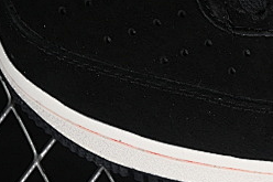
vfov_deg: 4.2
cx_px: 465
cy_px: -148
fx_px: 2478
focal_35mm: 327
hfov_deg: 6.2
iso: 160
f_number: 6.3
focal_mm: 50
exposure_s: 1/50
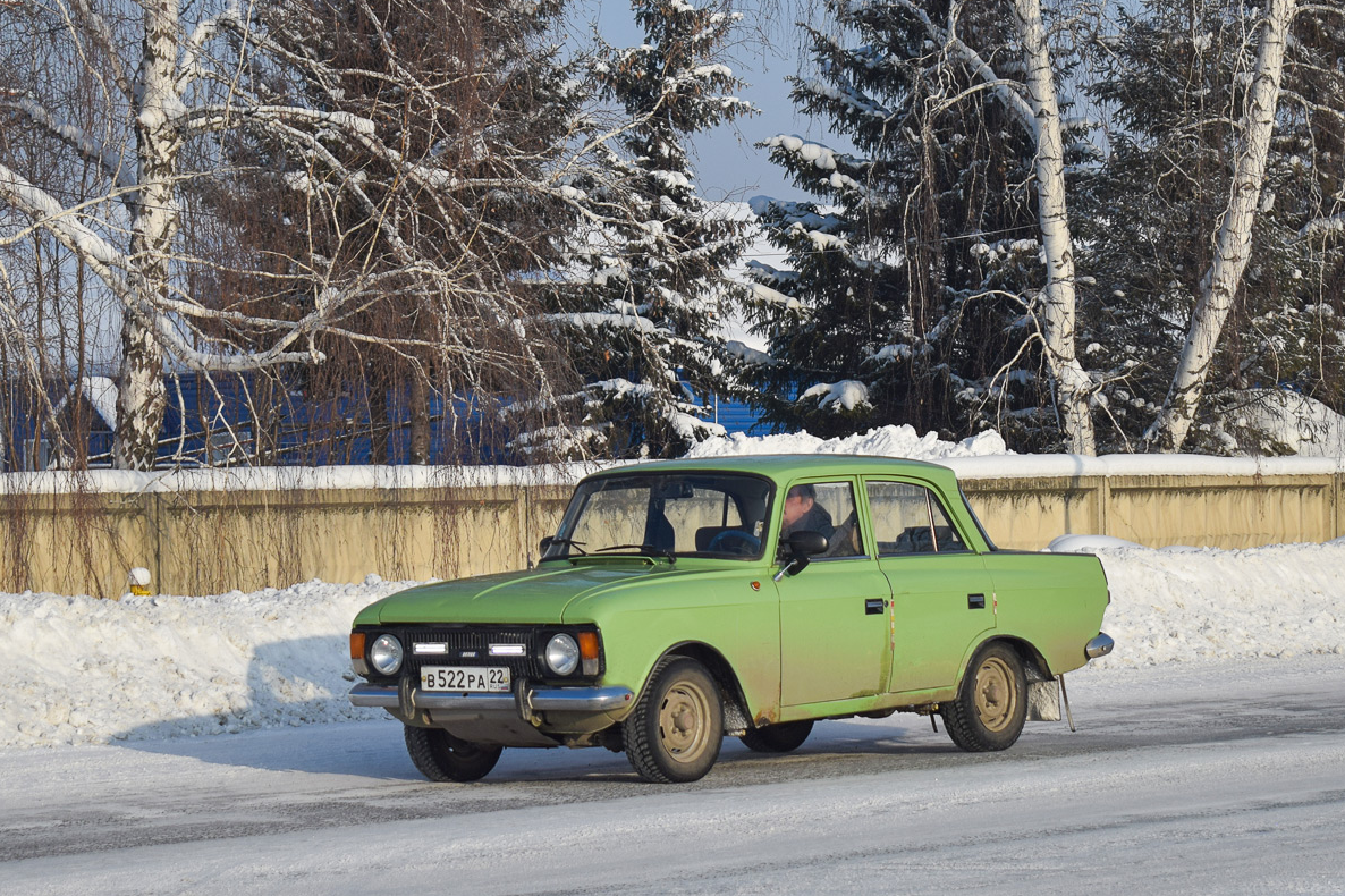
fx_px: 3119
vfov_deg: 16.3
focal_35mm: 84
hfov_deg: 24.3
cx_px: 670
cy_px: 446
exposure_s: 1/800
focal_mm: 55
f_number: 6.3
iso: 100
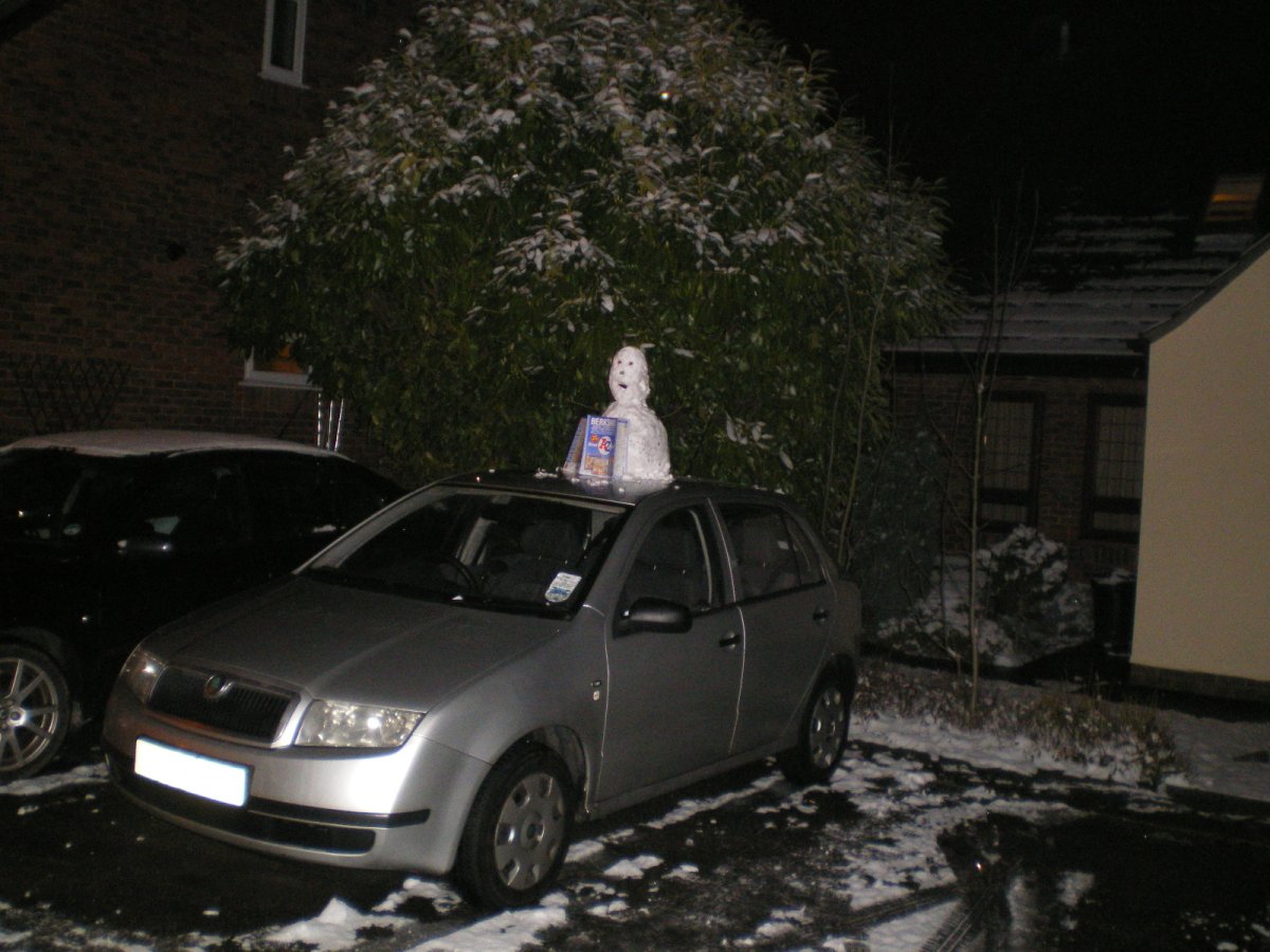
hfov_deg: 49.0
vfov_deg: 37.7
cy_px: 476
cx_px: 635
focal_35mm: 38
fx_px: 1394
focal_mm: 6.3
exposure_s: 1/50
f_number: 3.1
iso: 400
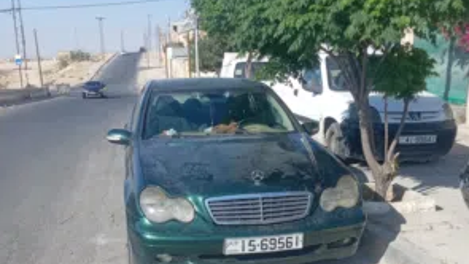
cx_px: 232
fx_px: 497
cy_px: 206
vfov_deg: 29.1
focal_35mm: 40
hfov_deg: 50.5
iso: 101
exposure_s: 1/595
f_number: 1.8
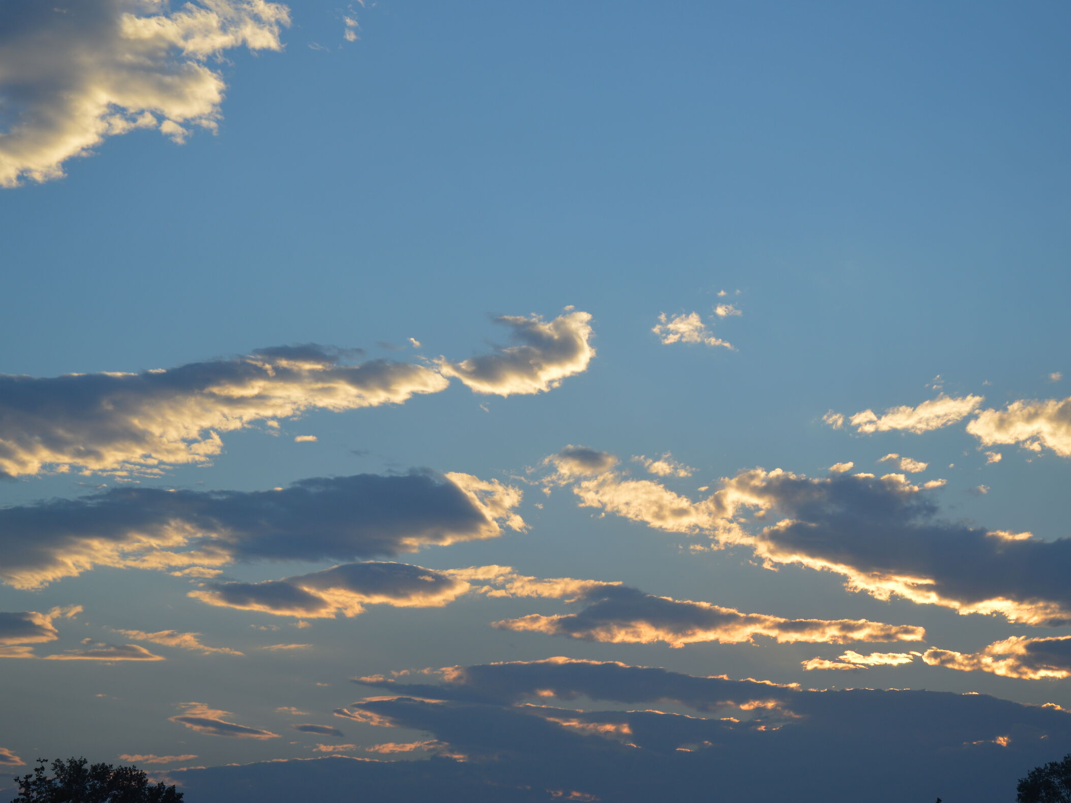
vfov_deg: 17.4
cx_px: 596
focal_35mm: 85
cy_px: 400
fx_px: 2630
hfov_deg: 23.0
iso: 100
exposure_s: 1/200
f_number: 7.1
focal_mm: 52
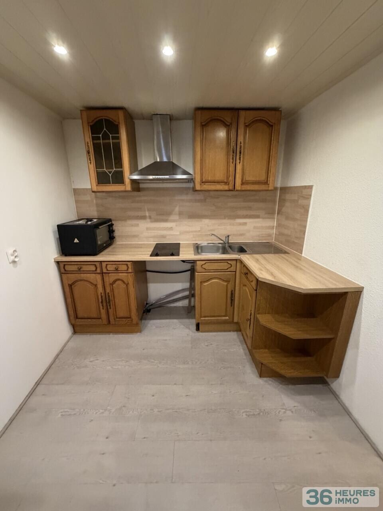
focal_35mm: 14
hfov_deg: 85.7
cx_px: 192
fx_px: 207
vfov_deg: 102.1
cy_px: 256
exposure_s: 1/50
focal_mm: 2.22
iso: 640
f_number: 2.2
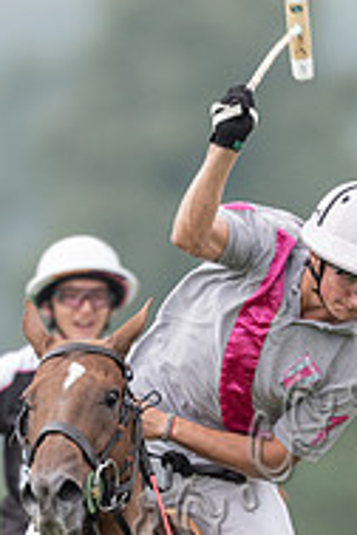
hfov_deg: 0.8
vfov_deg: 1.2
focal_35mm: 1786
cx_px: 288
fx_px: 26565
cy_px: 611
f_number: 4
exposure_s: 1/1000
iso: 800
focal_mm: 500
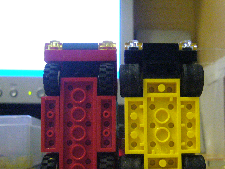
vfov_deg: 30.0
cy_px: 116
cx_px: 136
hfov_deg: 39.5
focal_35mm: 48
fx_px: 312
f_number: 2.8
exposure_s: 1/8
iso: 400
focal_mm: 5.8
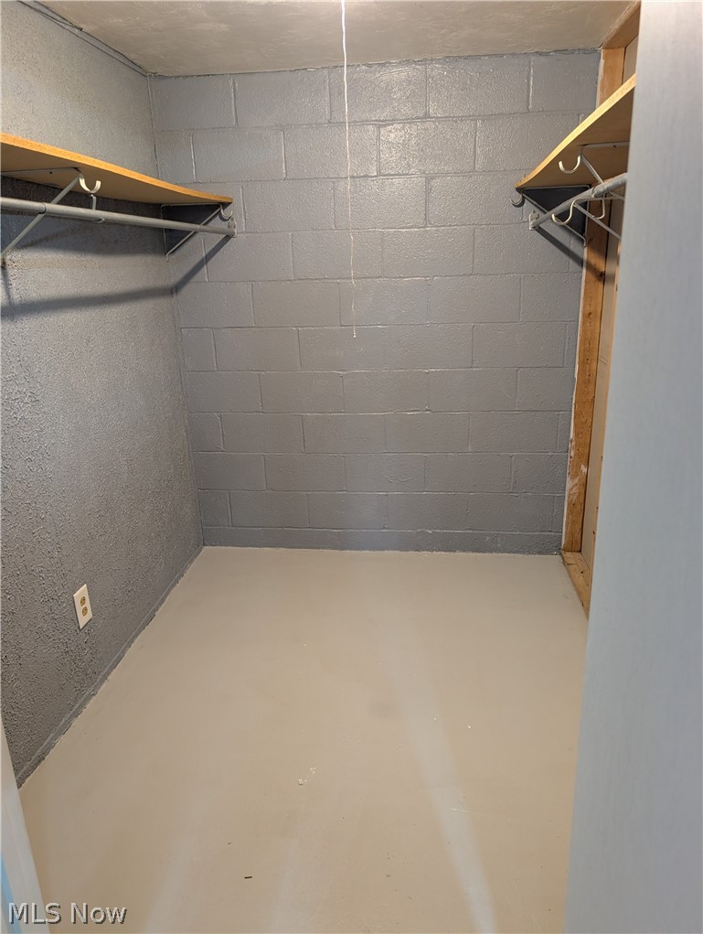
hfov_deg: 56.9
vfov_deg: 71.5
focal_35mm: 24
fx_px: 648
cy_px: 467
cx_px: 352
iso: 905
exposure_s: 1/120
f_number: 1.68
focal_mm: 6.9
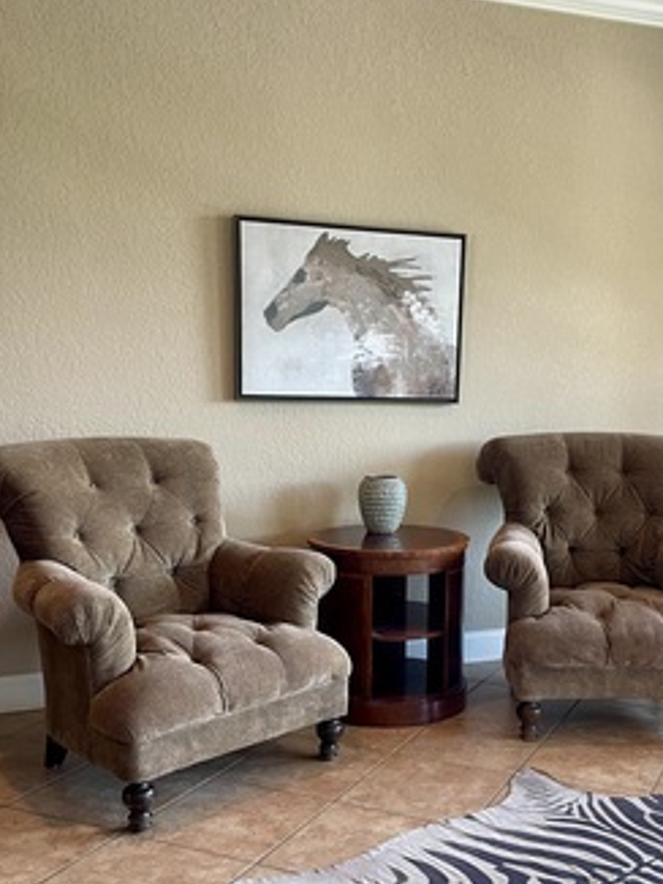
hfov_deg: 35.7
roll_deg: +0.1
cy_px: 555
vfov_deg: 46.4
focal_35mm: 40
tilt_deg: -9.1
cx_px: 425
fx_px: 1021
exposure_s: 1/60
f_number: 1.6
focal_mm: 4.2
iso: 100
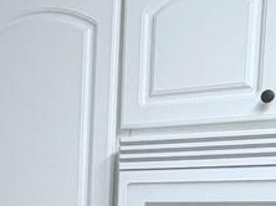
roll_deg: +0.5
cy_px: 333
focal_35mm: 101
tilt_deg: -9.7
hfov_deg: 17.9
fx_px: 804
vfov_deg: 13.5
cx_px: -108
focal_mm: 2.22
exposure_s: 1/120
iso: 320
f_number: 2.2
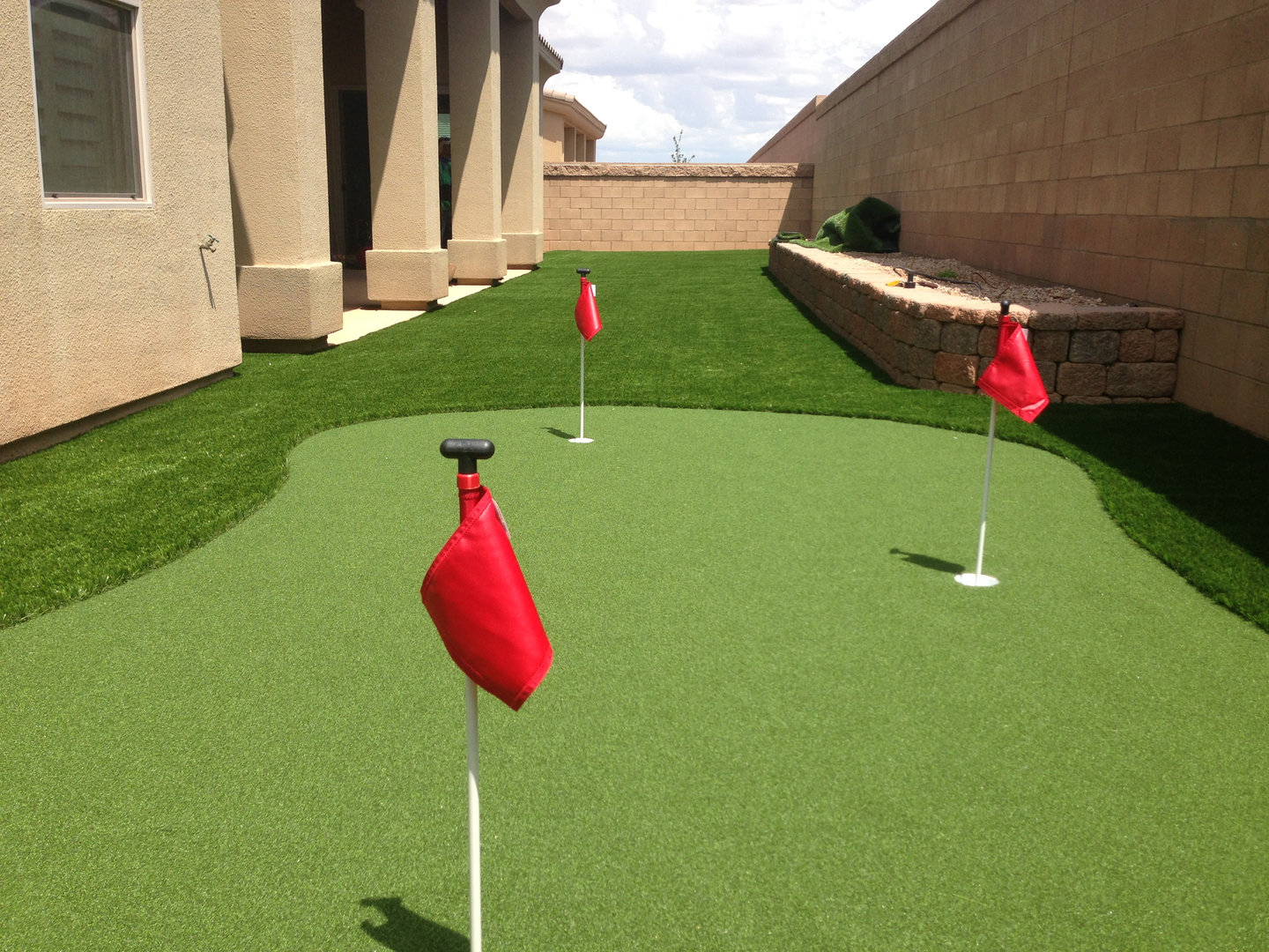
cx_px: 634
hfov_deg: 55.4
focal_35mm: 33
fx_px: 1210
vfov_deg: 42.9
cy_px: 476
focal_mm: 4.13
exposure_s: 1/1153
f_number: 2.4
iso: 50
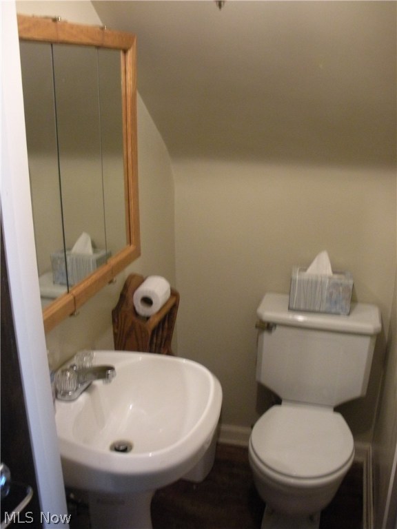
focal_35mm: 35
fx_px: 535
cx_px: 198
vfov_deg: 52.6
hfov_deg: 40.7
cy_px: 264
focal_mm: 6.3
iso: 400
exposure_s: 1/13.4
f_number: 3.5
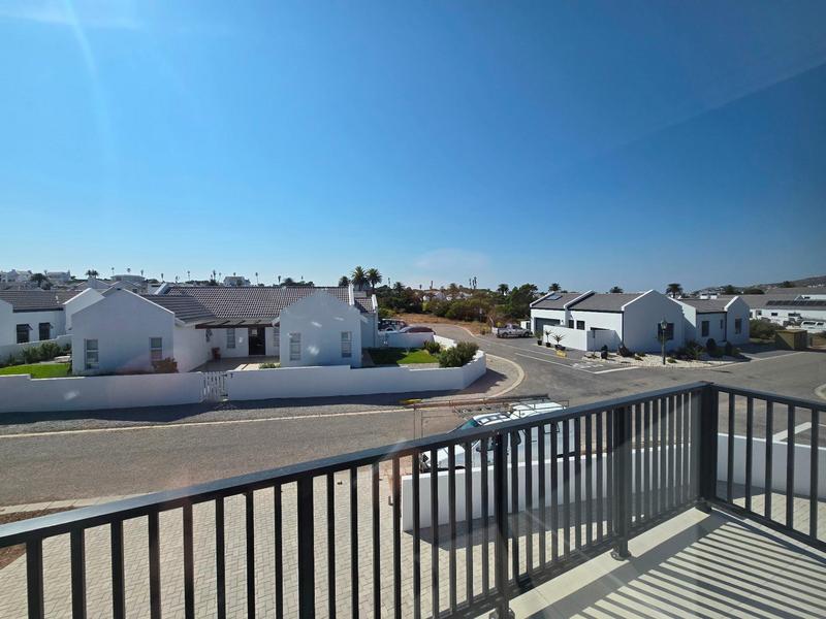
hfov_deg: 106.2
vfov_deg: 89.9
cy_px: 310
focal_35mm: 13
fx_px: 310
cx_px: 413
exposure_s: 1/3967
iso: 50
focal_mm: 2.2
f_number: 2.2
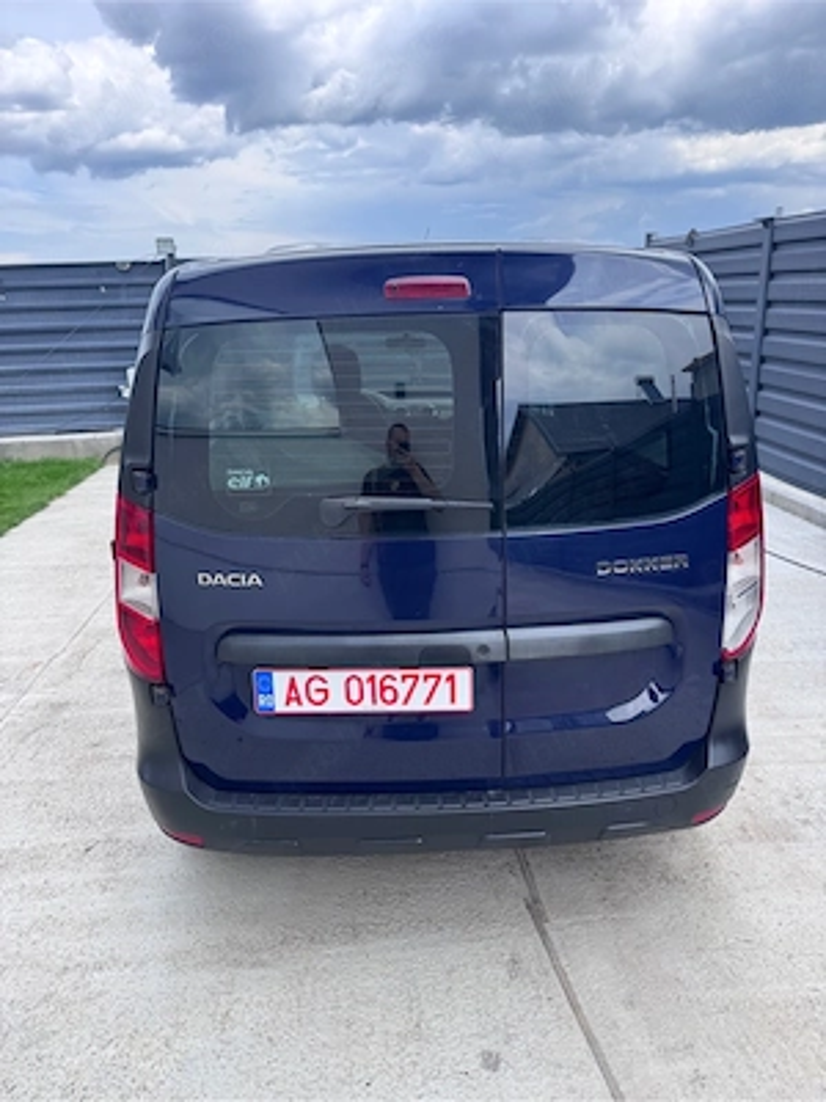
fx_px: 764
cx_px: 413
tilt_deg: -18.7
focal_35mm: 24
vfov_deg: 71.6
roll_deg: +2.5
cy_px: 551
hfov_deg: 56.8
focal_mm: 6.76
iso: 80
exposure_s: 1/1311
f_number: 1.78
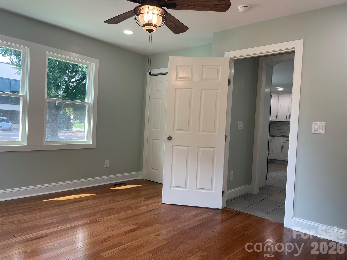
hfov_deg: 67.3
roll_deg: -2.5
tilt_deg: -2.1
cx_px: 174
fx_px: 261
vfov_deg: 53.1
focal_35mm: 26
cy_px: 130
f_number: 1.6
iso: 40
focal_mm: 4.2
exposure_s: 1/120
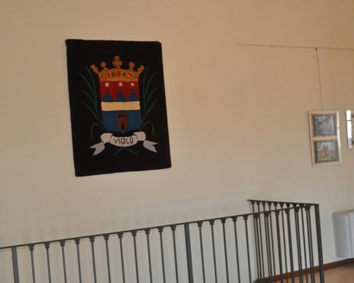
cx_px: 187
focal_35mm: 48
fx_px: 503
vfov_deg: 31.5
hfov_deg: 38.8
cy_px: 142
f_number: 5
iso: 2000
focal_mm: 28
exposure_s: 1/100
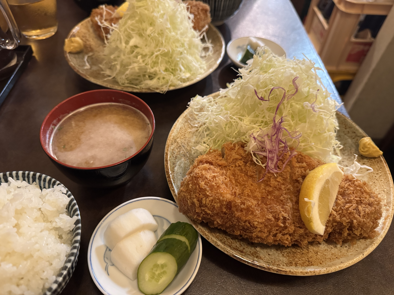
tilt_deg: -49.2
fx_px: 273
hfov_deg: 71.6
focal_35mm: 24
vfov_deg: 56.8
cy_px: 148
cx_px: 197
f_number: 1.78
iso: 800
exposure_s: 1/50
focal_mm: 6.76
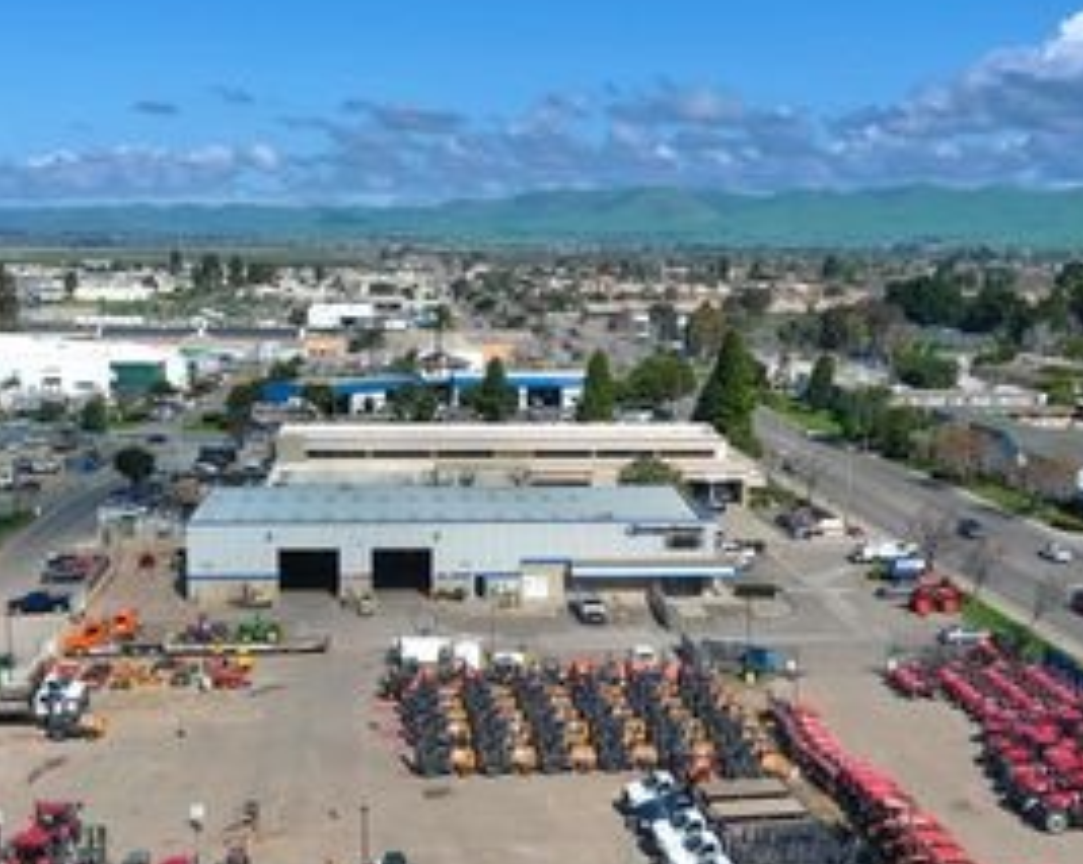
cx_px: 523
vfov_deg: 29.5
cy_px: 550
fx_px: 1633
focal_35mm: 51
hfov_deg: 36.7
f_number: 2.8
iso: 101
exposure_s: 1/1900
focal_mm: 10.57
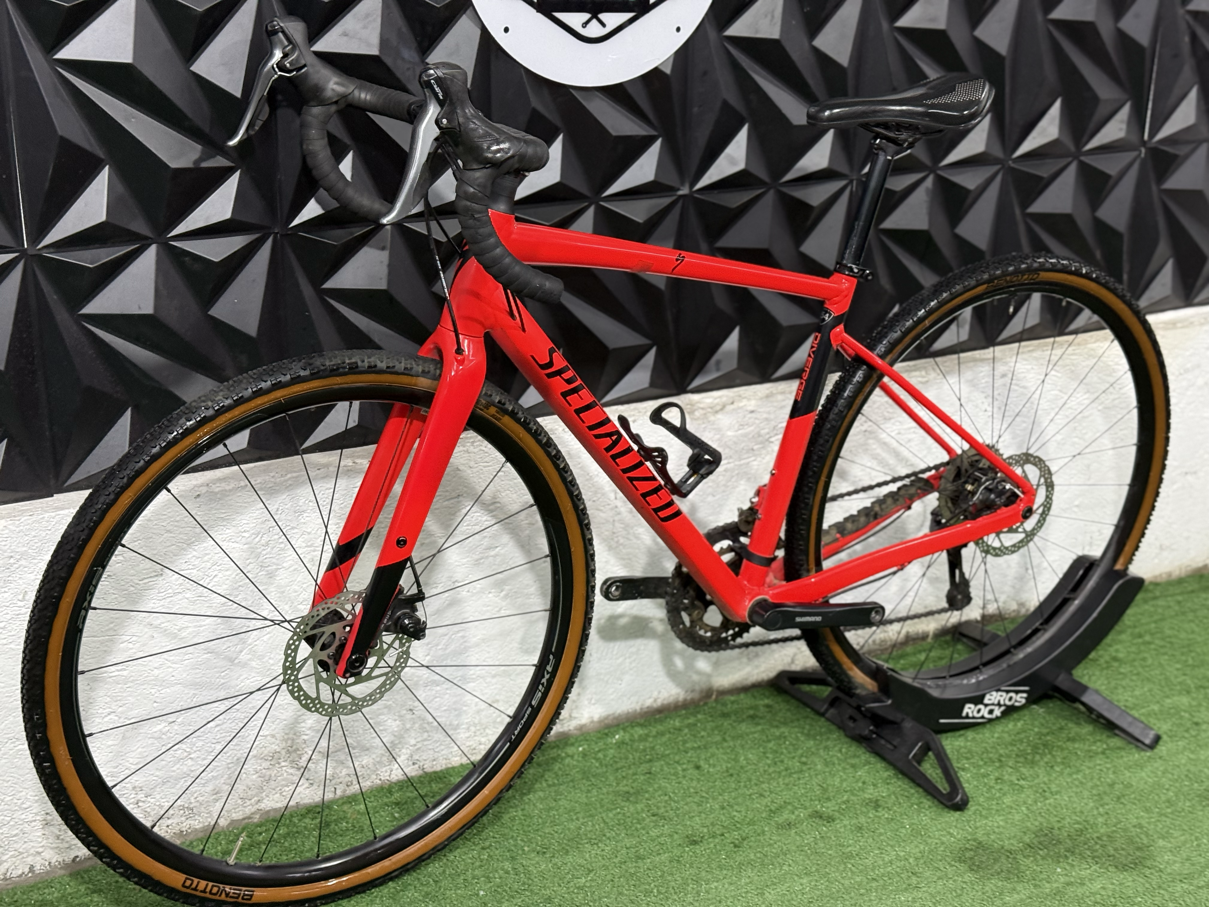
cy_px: 454
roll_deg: -2.1
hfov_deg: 39.7
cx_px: 604
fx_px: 1676
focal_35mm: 48
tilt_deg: -20.3
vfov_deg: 30.3
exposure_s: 1/60
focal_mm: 6.76
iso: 160
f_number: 1.78
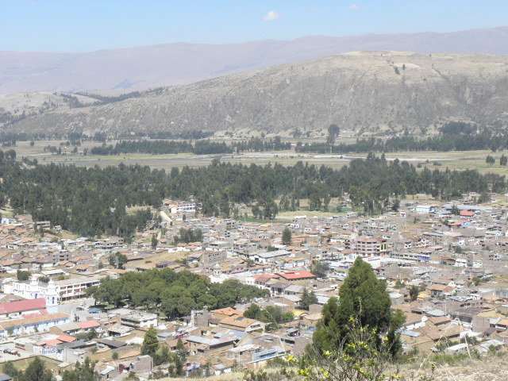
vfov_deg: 19.6
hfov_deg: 26.0
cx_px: 254
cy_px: 190
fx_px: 1101
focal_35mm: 75
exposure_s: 1/320
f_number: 6.3
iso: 100
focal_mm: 13.39
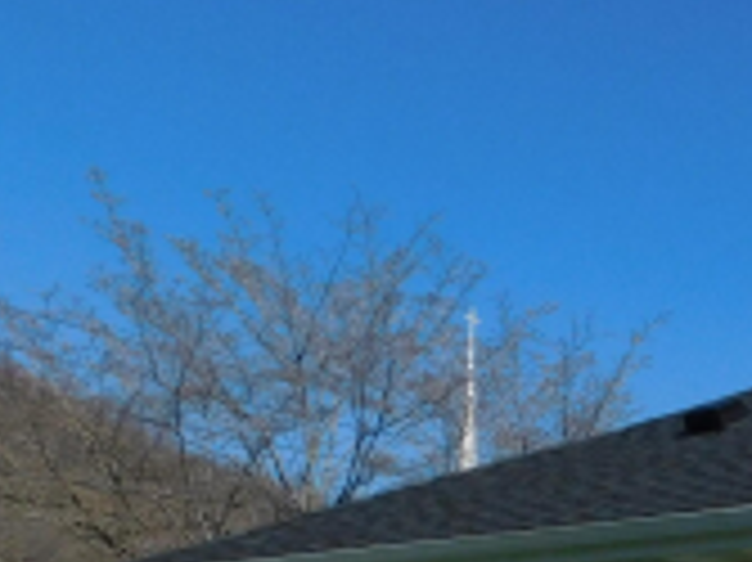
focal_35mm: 92
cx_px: 1137
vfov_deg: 15.3
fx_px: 1997
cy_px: 737
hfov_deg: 18.7
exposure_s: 1/800
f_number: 6
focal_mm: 4
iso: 125
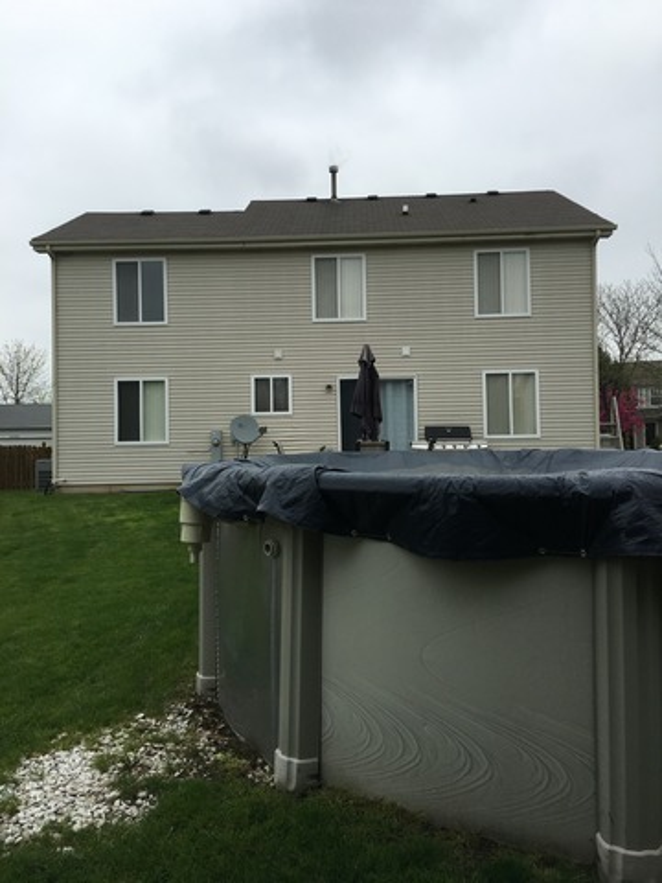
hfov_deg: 48.2
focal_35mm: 29
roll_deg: +1.1
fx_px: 739
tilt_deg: +1.7
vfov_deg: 61.7
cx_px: 331
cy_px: 442
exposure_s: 1/1508
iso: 25
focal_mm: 4.15
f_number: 2.2
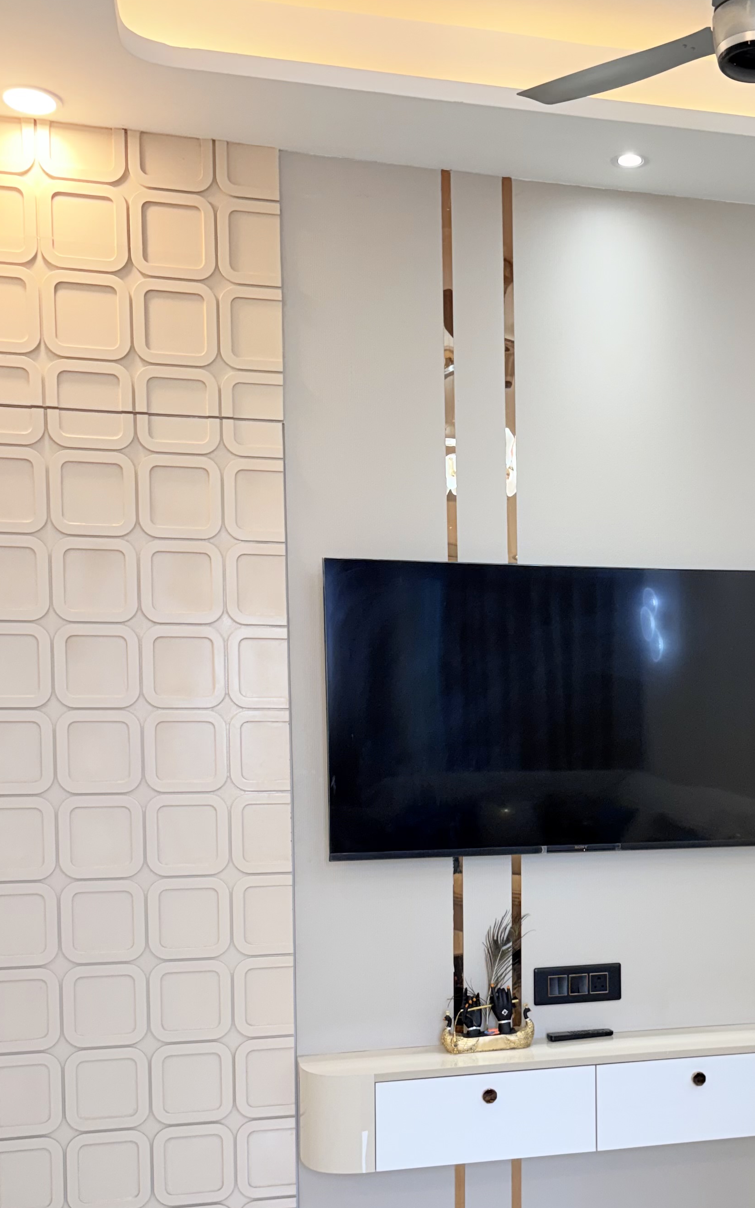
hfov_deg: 29.7
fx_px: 1383
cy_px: 797
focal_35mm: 42
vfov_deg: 46.5
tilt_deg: -2.1
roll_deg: -0.1
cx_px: 629
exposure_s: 1/100
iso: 50
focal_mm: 5.96
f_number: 1.6
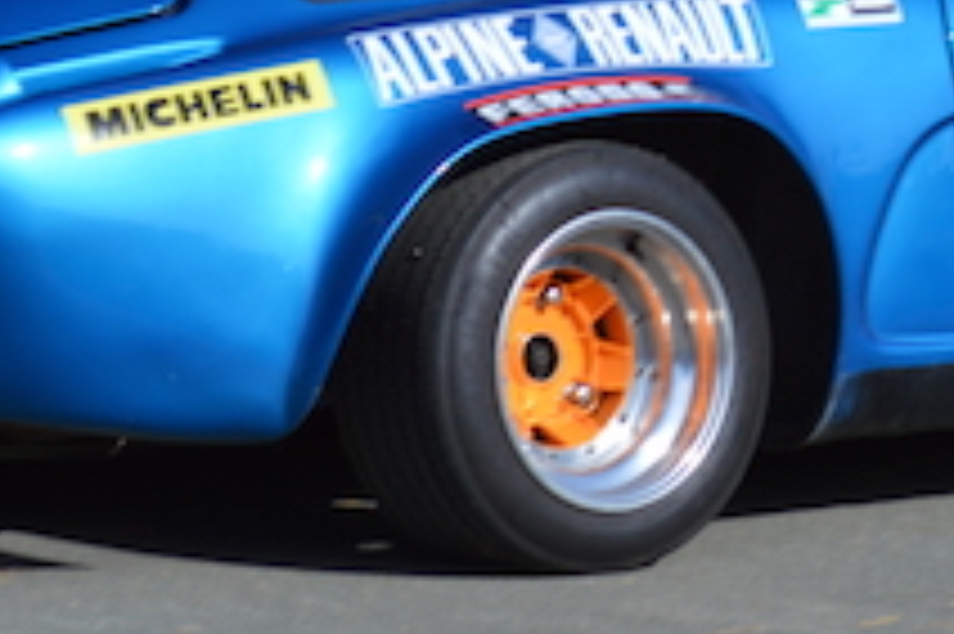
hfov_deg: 6.6
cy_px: 247
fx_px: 8232
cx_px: 842
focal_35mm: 311
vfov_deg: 4.4
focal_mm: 55
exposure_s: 1/400
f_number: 7.1
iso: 100
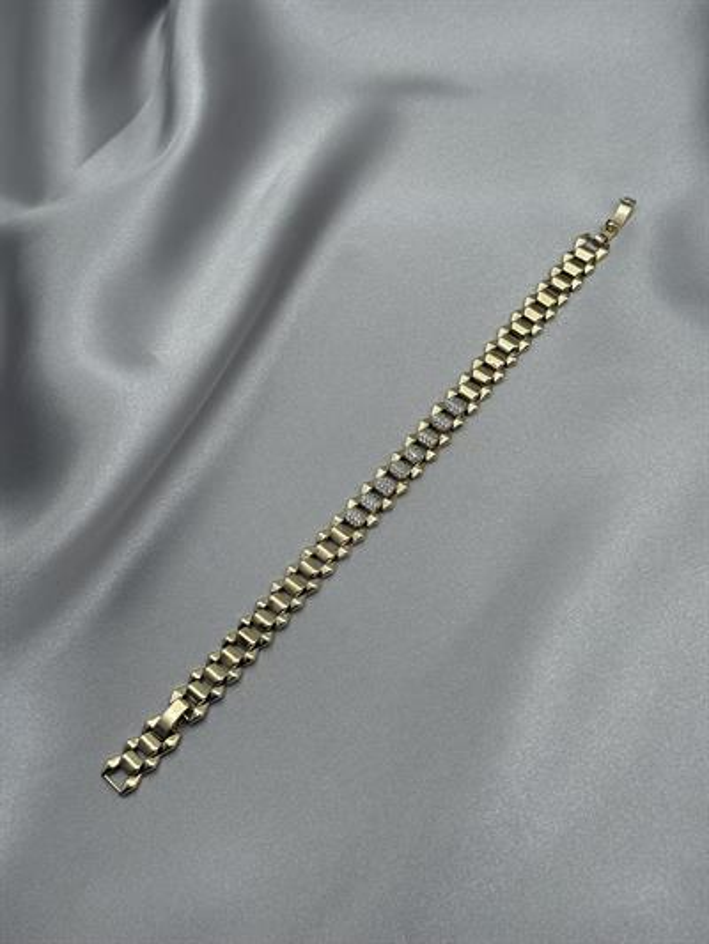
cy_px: 472
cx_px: 354
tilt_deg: -62.3
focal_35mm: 48
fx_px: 1310
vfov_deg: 39.6
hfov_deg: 30.3
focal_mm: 6.76
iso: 64
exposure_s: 1/1715
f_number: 1.78
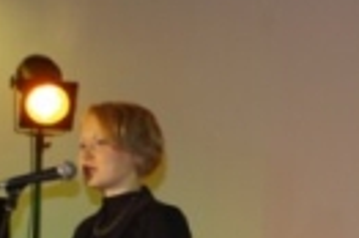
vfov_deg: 7.7
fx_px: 1753
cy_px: 317
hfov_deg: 11.5
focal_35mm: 176
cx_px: 425
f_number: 4
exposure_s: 1/40
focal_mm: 30.63
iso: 400
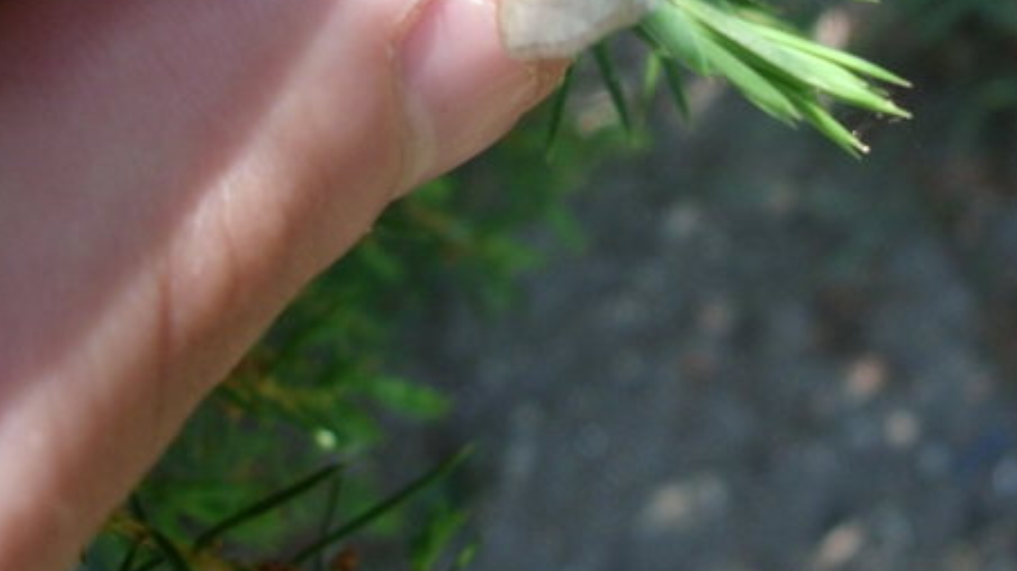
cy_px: -103
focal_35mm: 74
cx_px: 714
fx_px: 1995
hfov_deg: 28.3
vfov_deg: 15.7
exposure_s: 1/320
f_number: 2.9
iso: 100
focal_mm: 6.3
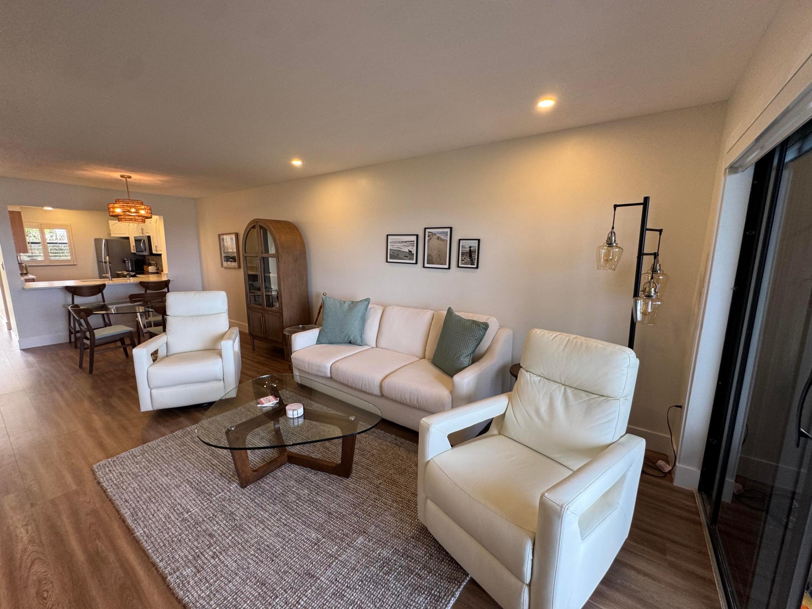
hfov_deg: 102.1
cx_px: 406
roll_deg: -1.5
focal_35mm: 14
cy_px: 304
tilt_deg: -10.6
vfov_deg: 85.7
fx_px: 328
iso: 125
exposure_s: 1/99
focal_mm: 2.22
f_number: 2.2
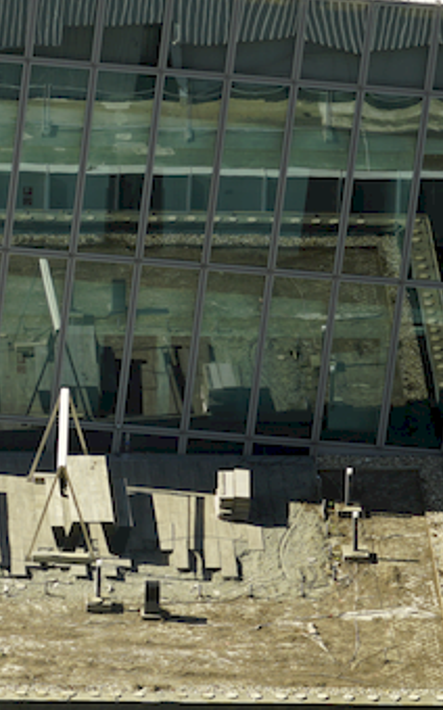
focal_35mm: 392
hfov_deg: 3.3
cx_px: -178
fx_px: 7576
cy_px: 133
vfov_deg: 5.4
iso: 100
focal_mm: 85
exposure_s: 1/160
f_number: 5
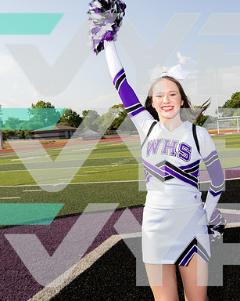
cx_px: 184
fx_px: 302
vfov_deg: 52.9
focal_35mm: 34
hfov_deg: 41.8
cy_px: 150
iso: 100
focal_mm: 24
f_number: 6.3
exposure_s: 1/250
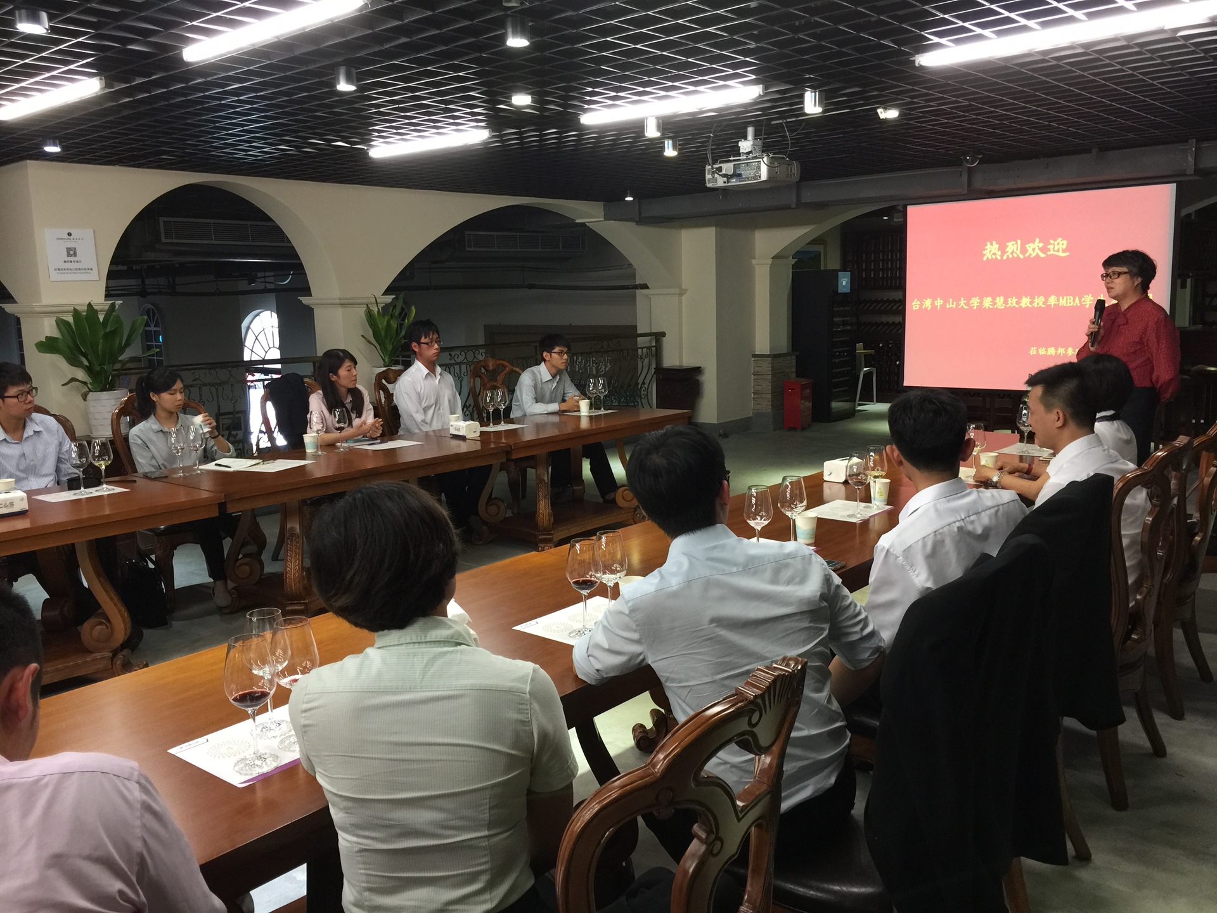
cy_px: 456
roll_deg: +0.6
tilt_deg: -8.1
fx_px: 1020
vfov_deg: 48.2
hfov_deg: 61.7
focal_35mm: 29
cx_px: 608
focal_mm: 4.15
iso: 80
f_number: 2.2
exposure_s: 1/17
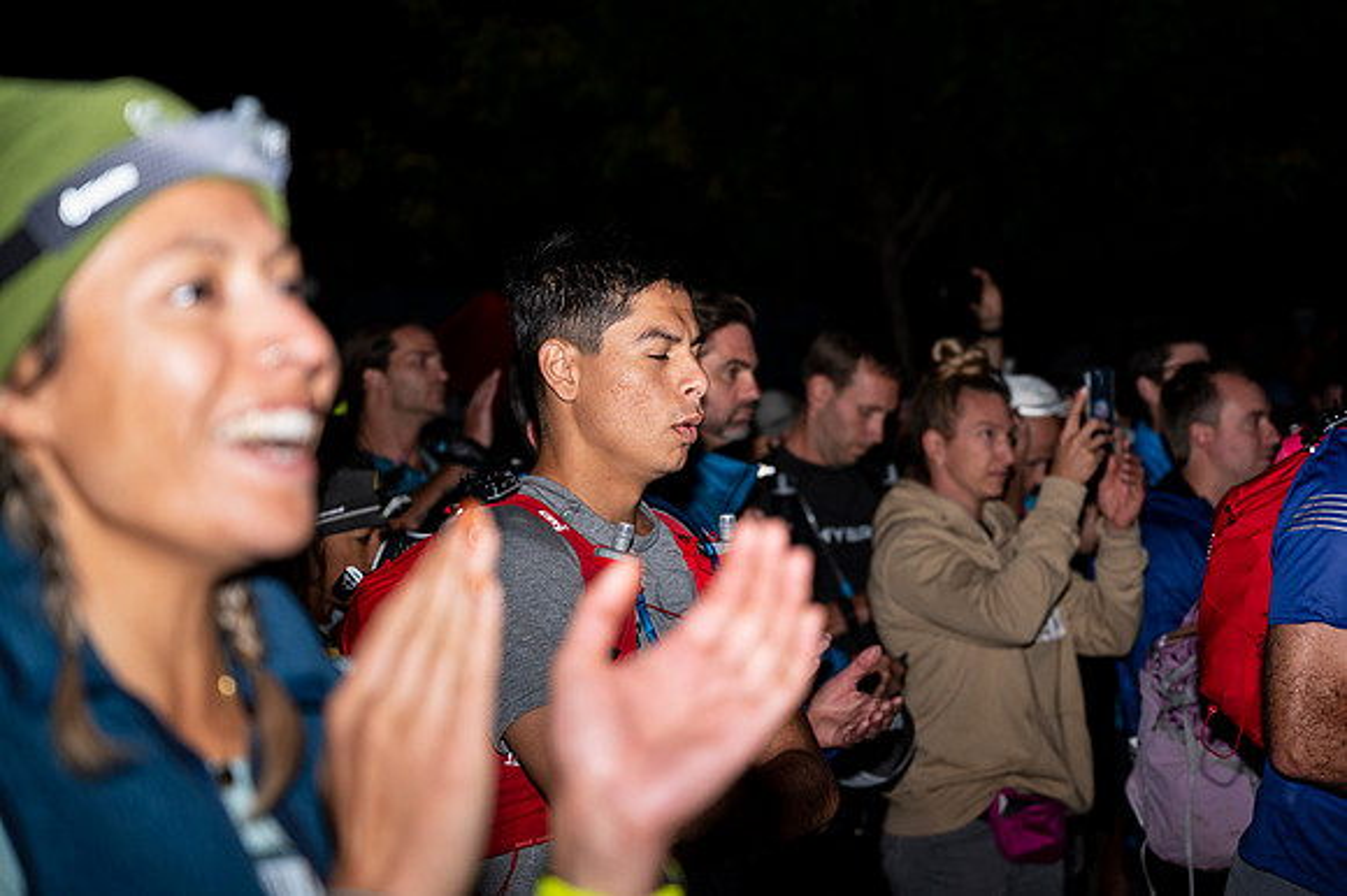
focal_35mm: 79
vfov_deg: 17.3
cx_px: 757
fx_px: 2941
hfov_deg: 25.8
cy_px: 393
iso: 320
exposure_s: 1/200
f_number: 4
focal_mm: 70
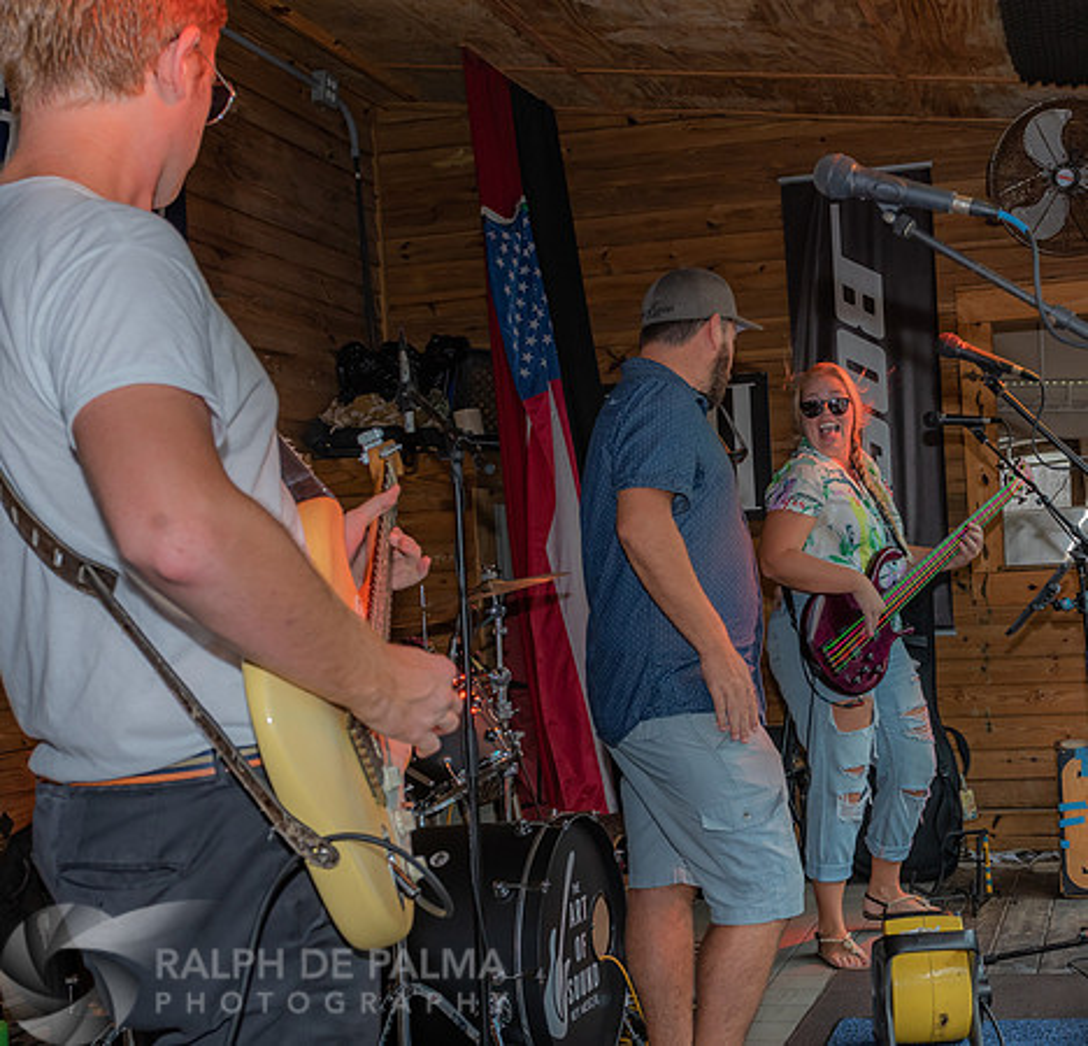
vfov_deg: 34.2
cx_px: 720
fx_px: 1701
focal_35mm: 49
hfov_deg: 35.2
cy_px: 572
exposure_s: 1/160
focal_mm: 27
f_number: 5.6
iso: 400
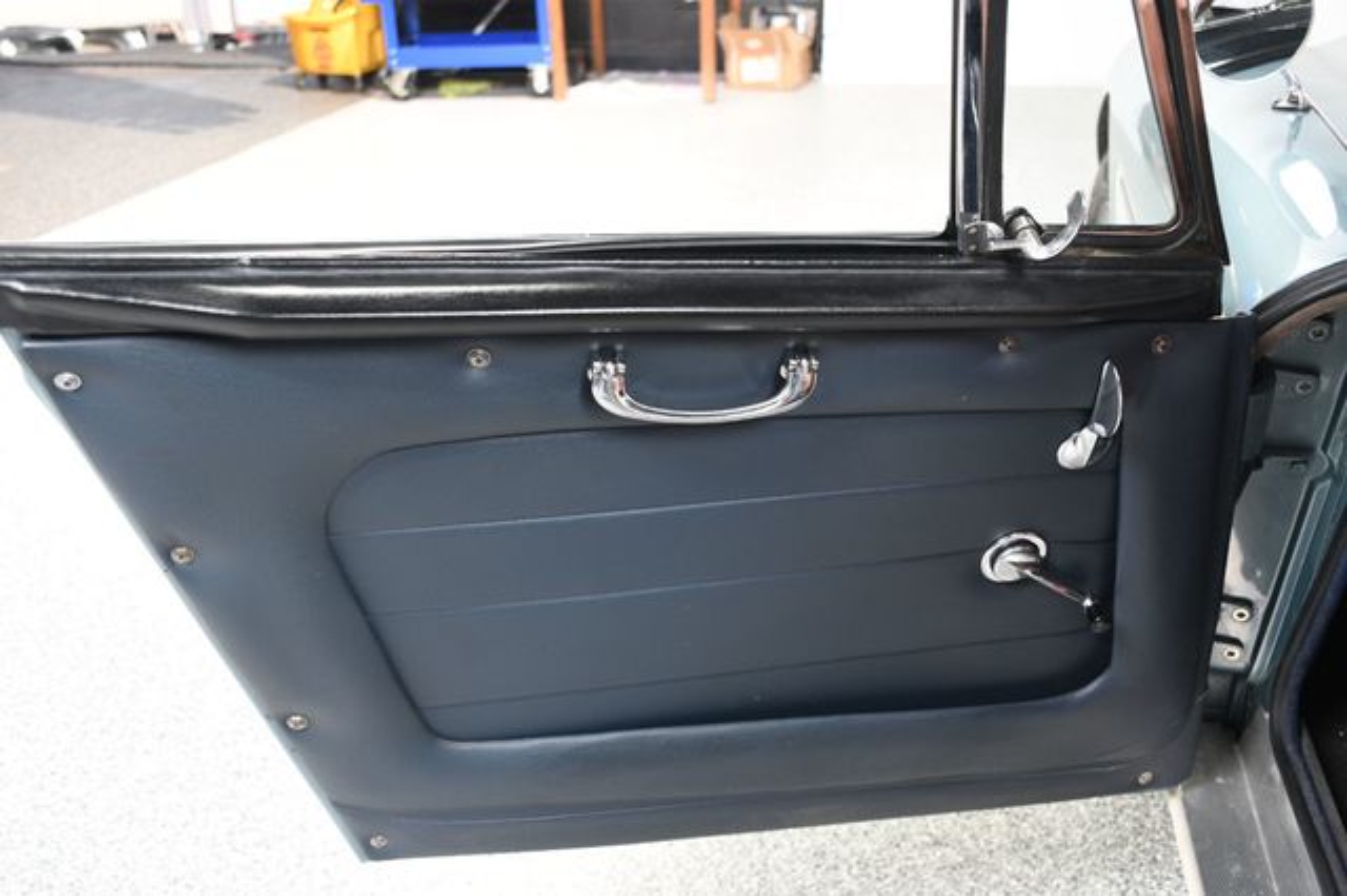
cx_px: 674
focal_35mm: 34
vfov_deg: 38.8
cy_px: 448
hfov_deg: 55.8
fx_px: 1271
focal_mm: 23
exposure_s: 1/160
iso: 100
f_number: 4.5
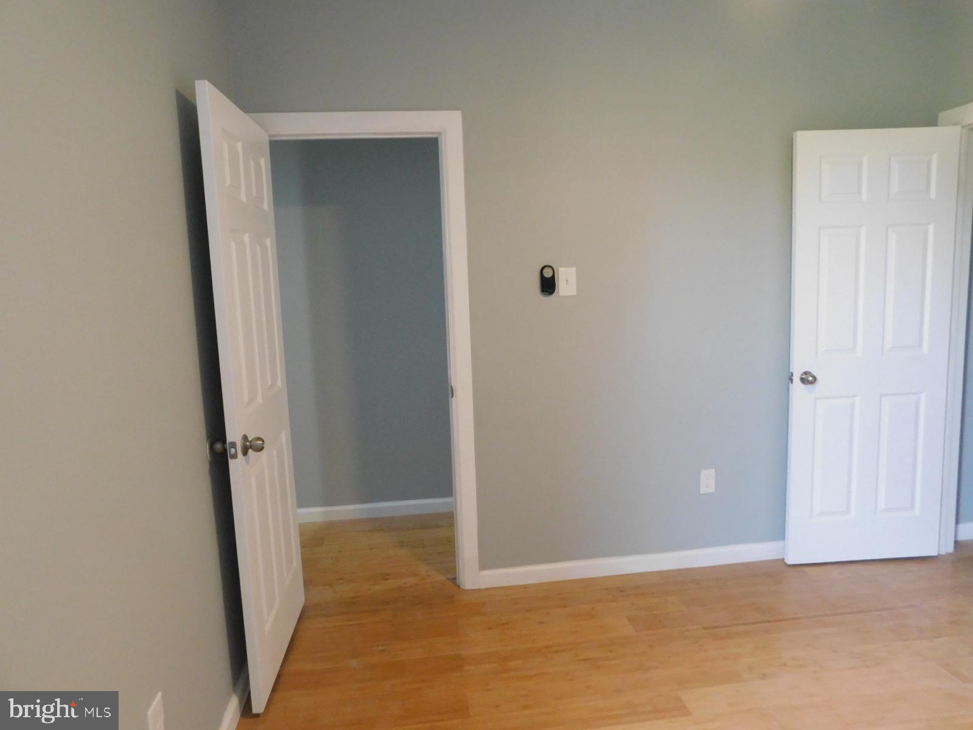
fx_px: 646
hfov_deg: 73.9
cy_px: 365
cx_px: 486
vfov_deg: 58.9
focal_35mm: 23
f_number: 3
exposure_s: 1/20
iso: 400
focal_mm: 4
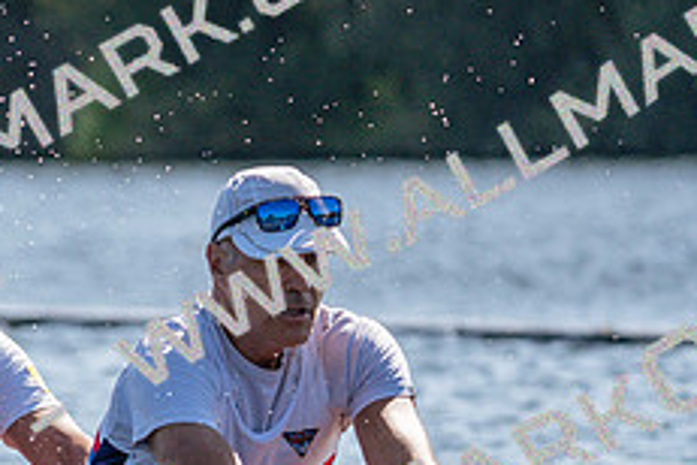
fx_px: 12661
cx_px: -106
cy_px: 436
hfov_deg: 3.1
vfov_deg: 2.1
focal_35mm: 654
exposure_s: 1/2000
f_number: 5.6
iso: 320
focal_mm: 261
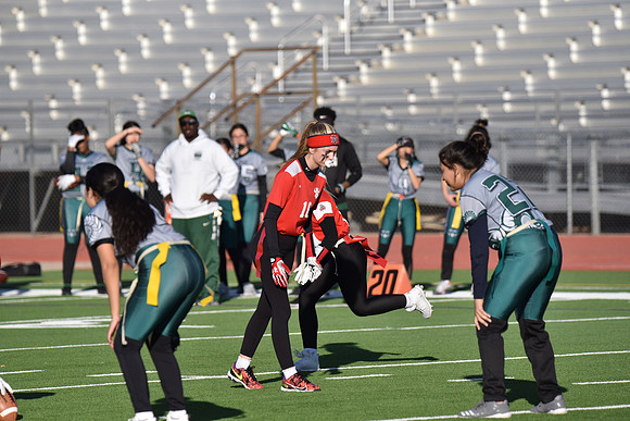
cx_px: 315
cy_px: 210
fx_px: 5951
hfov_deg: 6.1
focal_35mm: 340
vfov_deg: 4.0
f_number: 6
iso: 560
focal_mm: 340
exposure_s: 1/4000
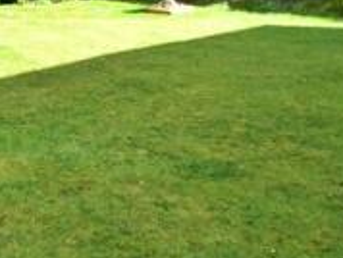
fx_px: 526
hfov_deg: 28.9
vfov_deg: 23.3
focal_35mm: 53
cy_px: -107
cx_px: -110
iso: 500
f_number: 18
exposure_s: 1/160
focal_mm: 10
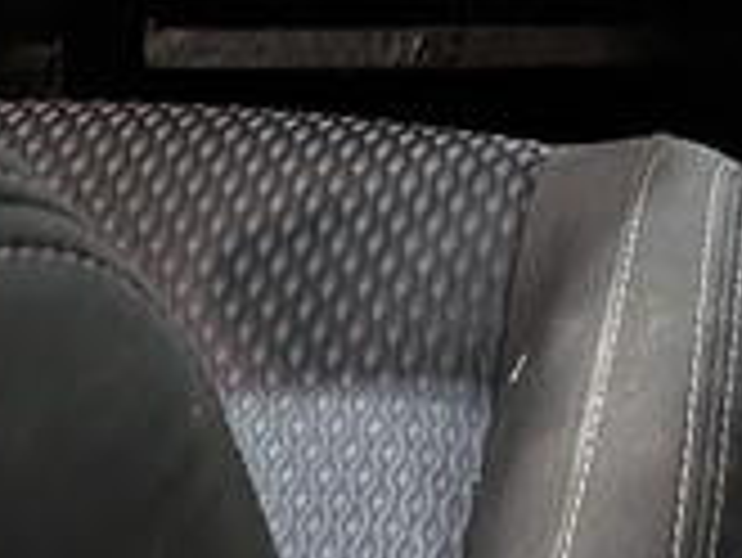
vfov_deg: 8.5
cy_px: -1048
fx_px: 3196
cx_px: 1228
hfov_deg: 12.4
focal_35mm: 149
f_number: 1.7
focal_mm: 4.53
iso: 30
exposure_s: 1/131
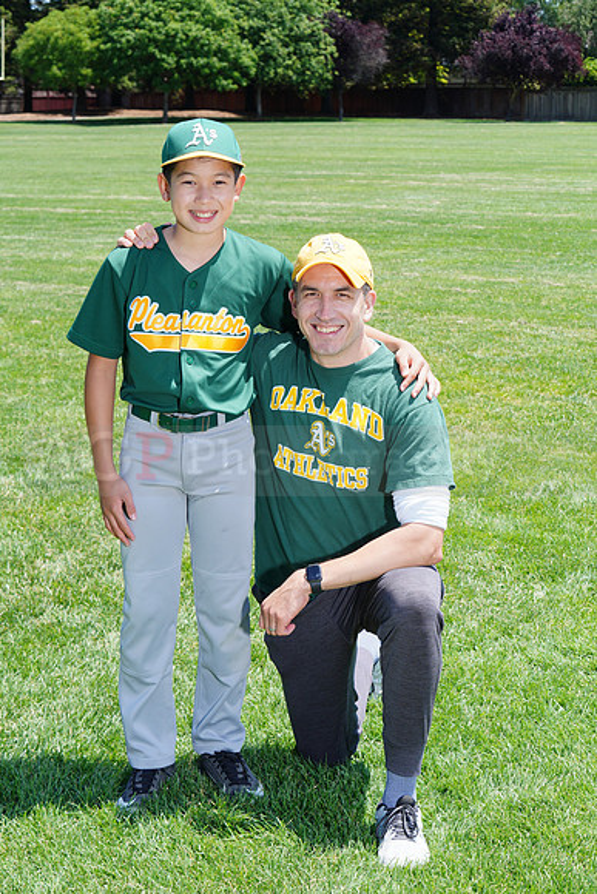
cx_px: 298
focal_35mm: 71
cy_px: 447
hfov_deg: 19.2
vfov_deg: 28.4
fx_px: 1765
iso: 200
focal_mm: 71
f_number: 10
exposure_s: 1/200
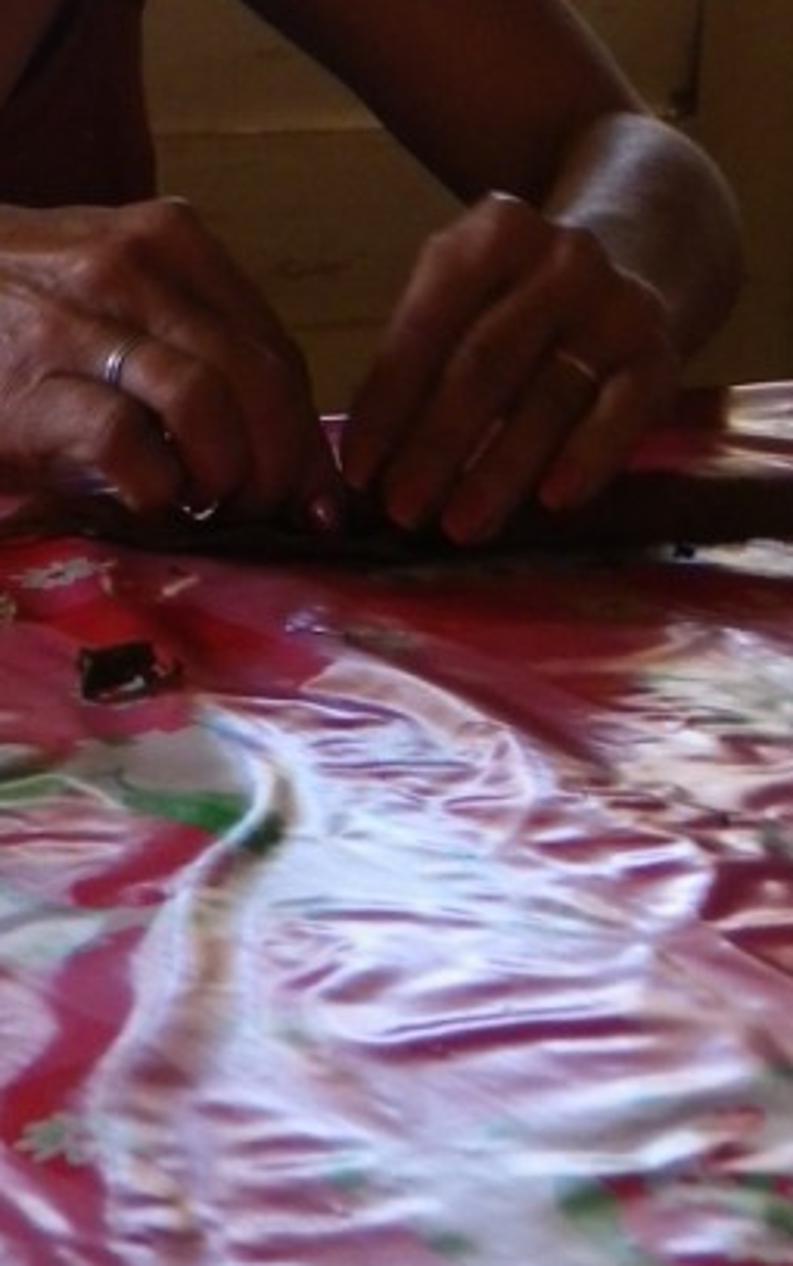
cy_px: -513
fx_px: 4418
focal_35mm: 128
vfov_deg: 15.3
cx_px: -25
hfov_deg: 10.2
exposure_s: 1/50
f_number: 3.9
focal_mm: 7.3
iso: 200
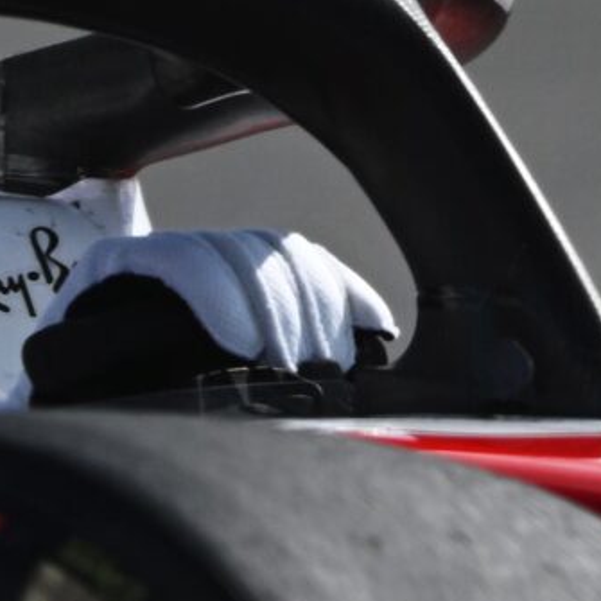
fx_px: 76489
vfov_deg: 0.5
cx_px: -296
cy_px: 693
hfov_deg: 0.5
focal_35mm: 3894
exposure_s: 1/2500
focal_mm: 400
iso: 100
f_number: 4
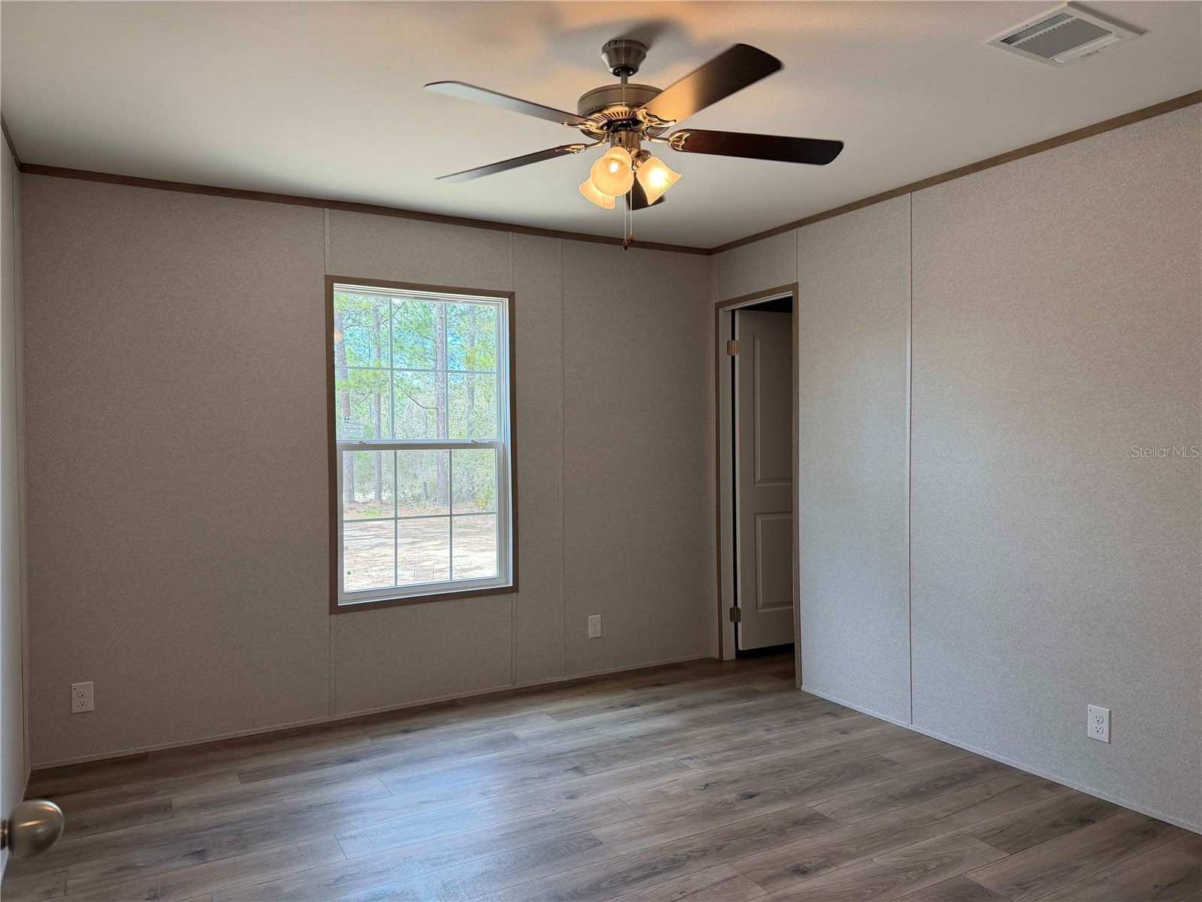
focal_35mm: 24
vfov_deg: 56.8
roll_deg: +1.0
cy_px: 451
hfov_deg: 71.6
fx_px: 833
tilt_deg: -0.2
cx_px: 601
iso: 125
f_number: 1.78
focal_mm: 6.76
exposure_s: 1/203
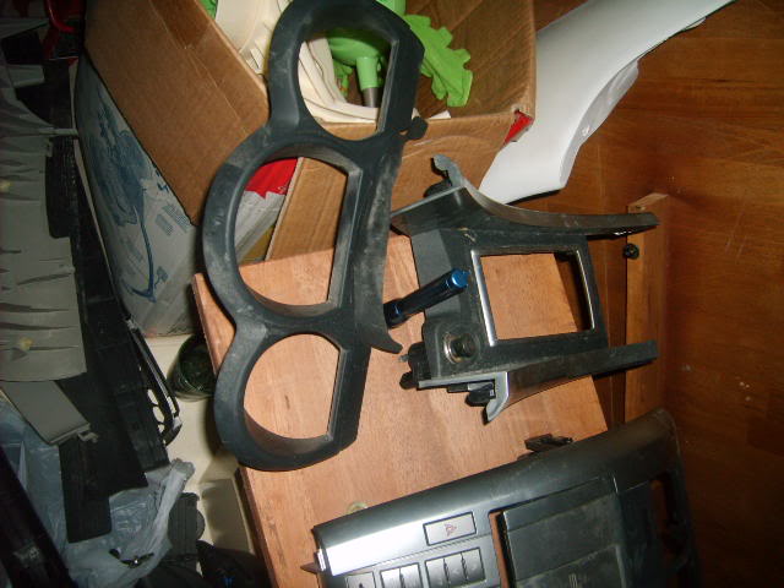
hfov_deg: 52.6
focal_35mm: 35
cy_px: 294
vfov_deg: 40.7
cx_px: 392
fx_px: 793
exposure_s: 1/45
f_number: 2.8
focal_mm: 5.8
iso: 100
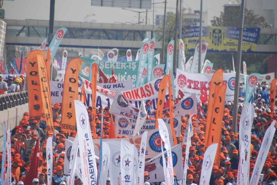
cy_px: 92
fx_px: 2312
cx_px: 138
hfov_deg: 6.9
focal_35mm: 300
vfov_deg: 4.6
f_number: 5.6
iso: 200
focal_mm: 200
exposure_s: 1/1000
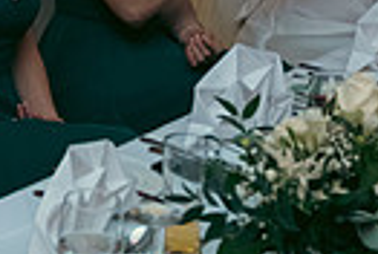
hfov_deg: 13.4
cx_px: -17
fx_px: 1579
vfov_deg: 8.9
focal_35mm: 150
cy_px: -137
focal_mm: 34
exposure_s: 1/160
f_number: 3.5
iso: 800
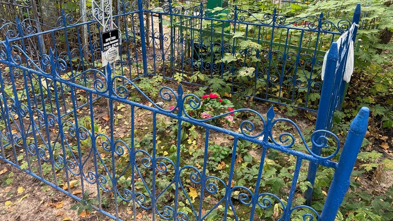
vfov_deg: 42.5
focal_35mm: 27
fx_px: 281
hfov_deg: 69.8
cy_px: 79
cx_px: 201
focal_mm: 6.76
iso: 200
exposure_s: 1/121
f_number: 1.78
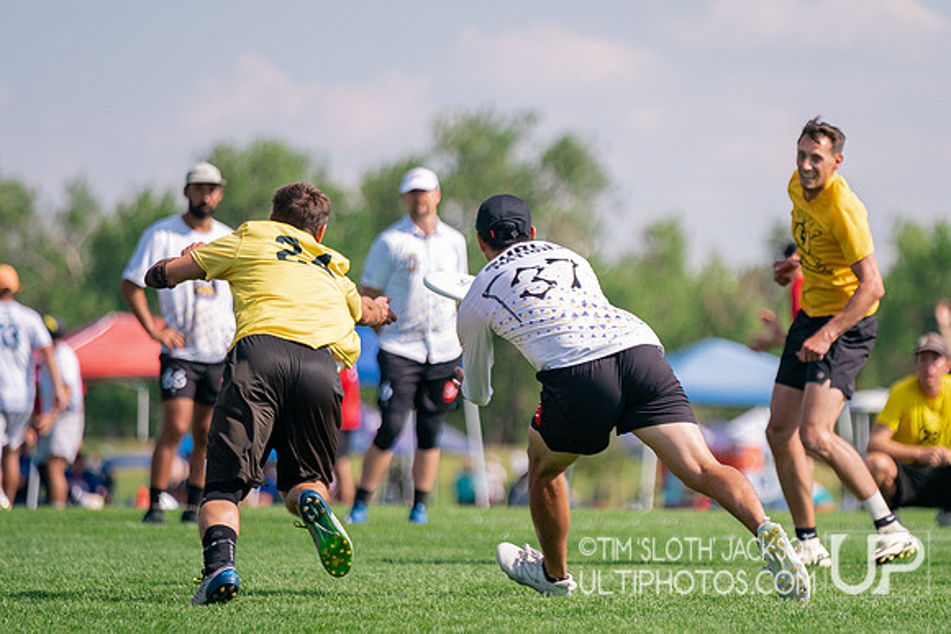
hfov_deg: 6.0
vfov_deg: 4.0
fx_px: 9030
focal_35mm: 342
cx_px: 629
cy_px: 327
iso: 640
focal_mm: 200
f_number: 2.8
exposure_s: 1/10000
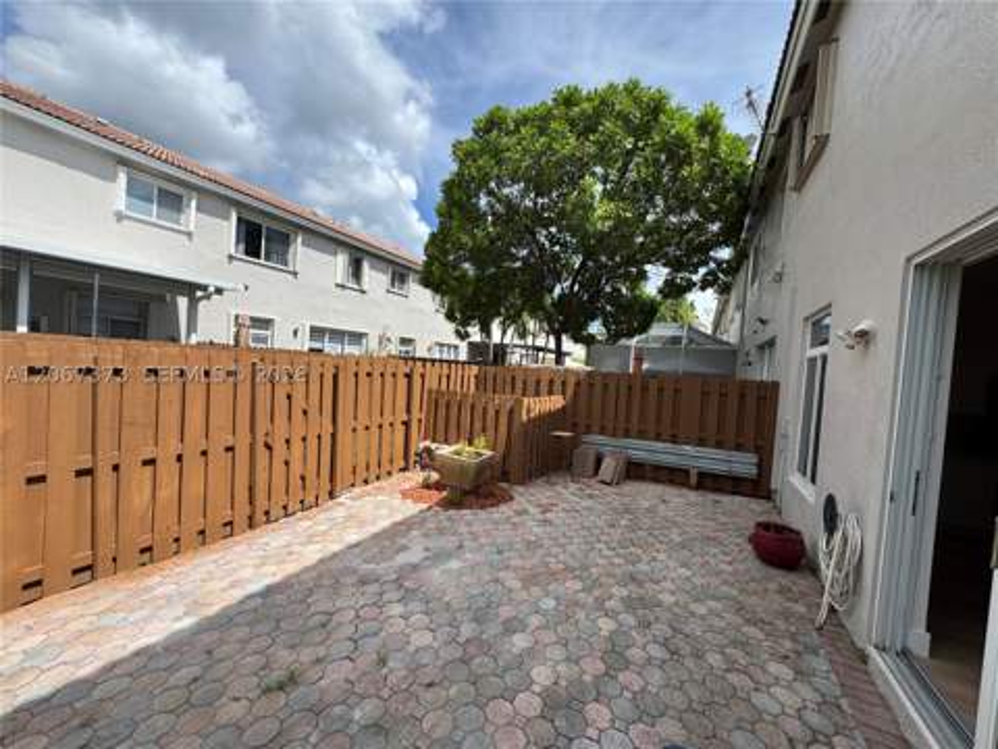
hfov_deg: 102.1
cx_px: 499
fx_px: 404
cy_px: 374
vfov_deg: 85.7
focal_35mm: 14
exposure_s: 1/1536
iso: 40
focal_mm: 2.22
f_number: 2.2
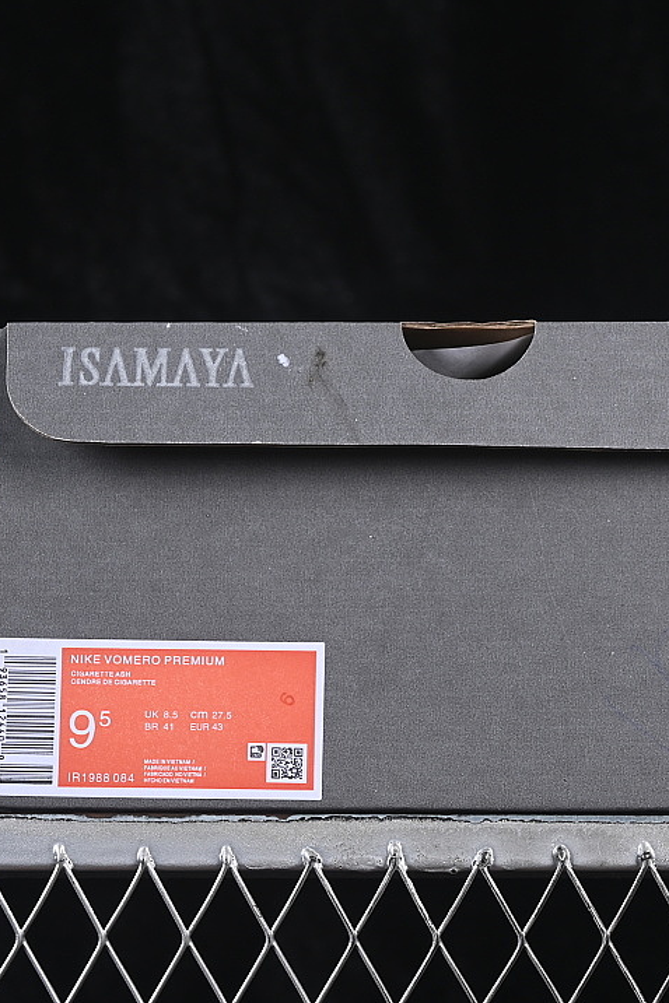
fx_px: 3150
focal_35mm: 113
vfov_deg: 18.1
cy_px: 501
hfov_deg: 12.1
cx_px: 448
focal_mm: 50
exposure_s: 1/80
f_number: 7.1
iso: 160
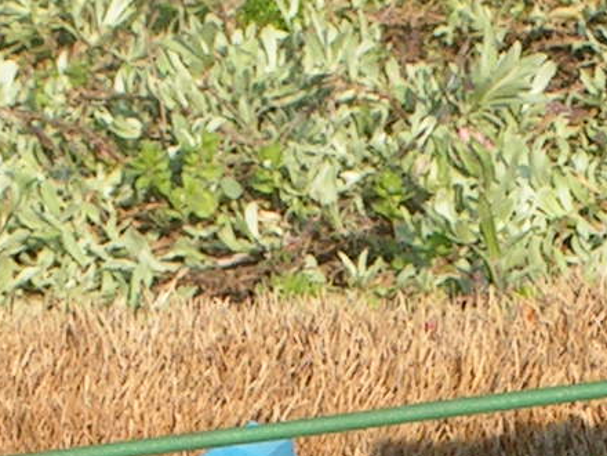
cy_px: 757
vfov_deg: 3.2
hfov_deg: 4.3
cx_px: 589
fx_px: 8066
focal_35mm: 460
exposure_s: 1/200
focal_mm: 14.8
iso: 50
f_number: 5
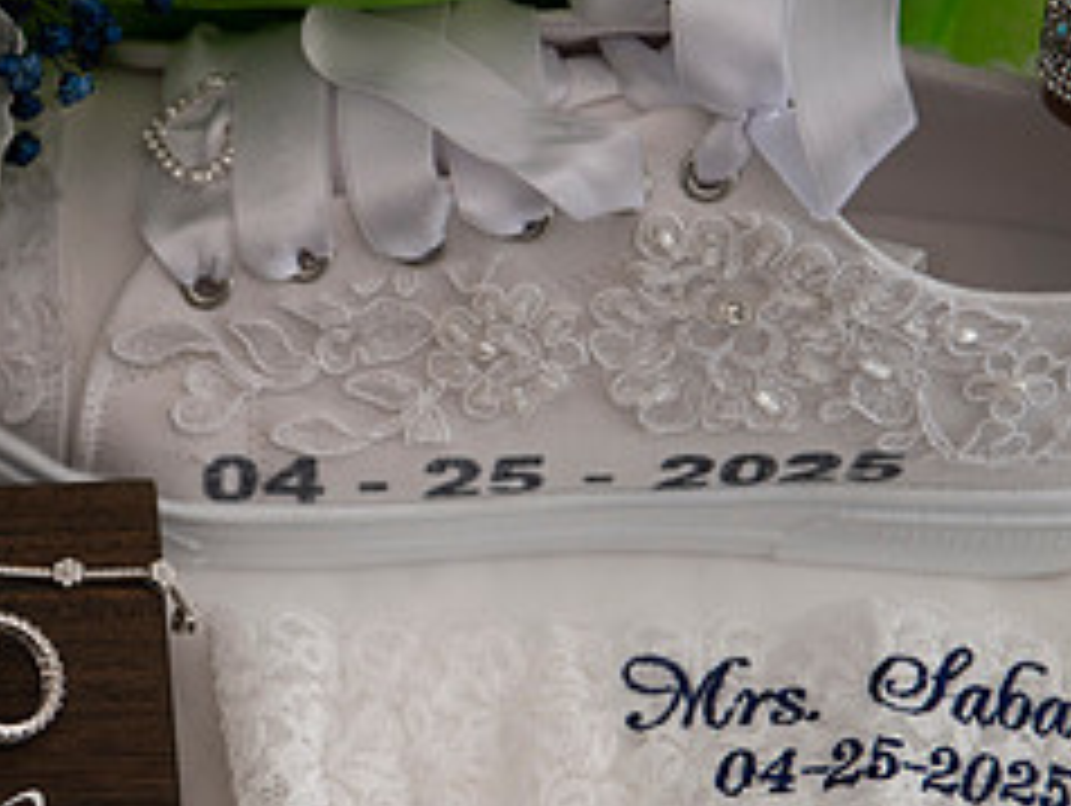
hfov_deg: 14.7
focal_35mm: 131
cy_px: 428
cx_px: -86
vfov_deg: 11.3
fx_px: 4057
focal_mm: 56
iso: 400
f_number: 2.8
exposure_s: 1/640
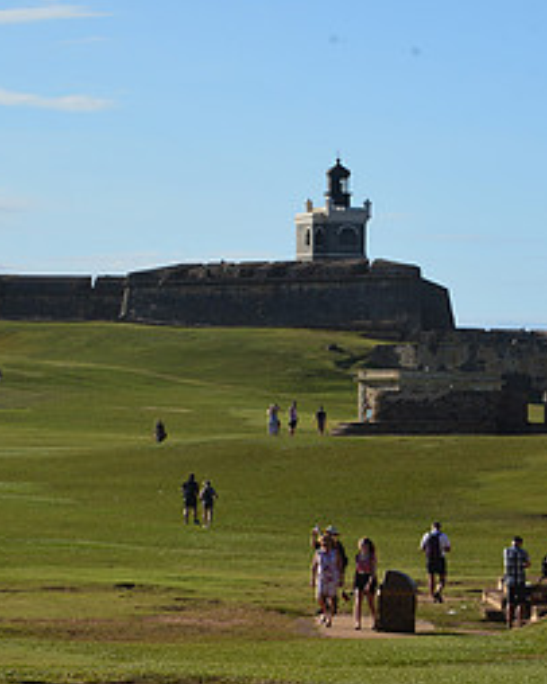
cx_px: 354
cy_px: 434
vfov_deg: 10.6
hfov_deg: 8.5
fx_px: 3685
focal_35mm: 182
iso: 180
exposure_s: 1/125
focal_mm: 85
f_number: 11
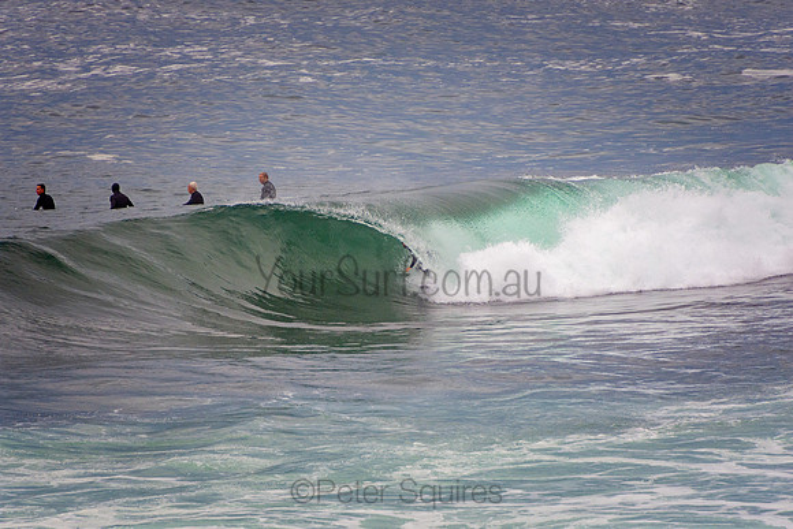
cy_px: 264
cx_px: 396
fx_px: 13219
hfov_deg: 3.4
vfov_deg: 2.3
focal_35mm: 600
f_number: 5.6
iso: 560
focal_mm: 400
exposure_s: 1/800
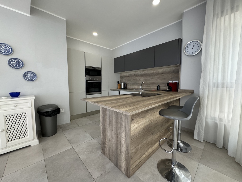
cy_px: 91
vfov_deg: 85.7
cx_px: 121
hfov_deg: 102.1
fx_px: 98
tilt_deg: -3.9
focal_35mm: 14
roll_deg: -0.2
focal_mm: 2.22
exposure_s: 1/99
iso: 160
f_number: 2.2
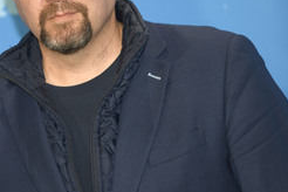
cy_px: 48
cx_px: 58
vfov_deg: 4.1
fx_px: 2712
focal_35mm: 339
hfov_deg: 6.1
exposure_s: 1/400
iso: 640
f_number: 3.5
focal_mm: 185
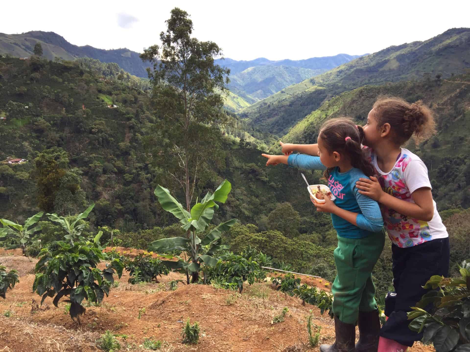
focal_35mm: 29
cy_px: 176
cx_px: 235
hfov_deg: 61.7
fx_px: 394
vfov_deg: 48.2
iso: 32
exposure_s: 1/494
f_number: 2.2
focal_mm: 4.15
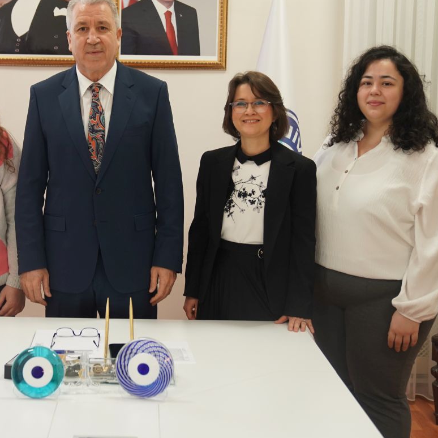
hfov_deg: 30.2
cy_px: 172
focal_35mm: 56
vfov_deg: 30.5
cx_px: 132
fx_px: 802
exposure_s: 1/125
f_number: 3.2
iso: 1250
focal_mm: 34
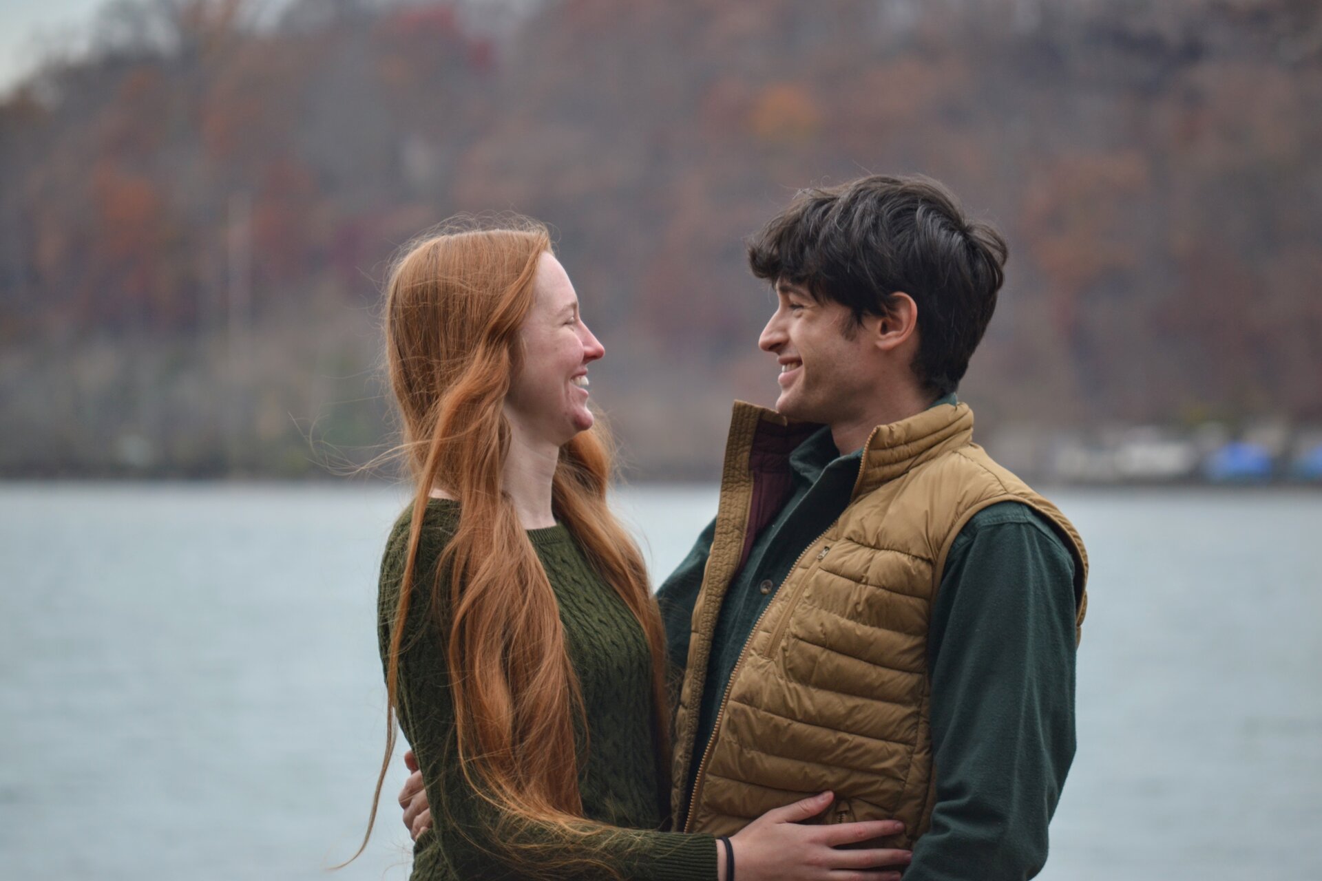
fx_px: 9088
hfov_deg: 8.3
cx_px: 661
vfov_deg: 5.6
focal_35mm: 248
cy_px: 440
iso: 220
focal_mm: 165
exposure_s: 1/125
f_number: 5.3
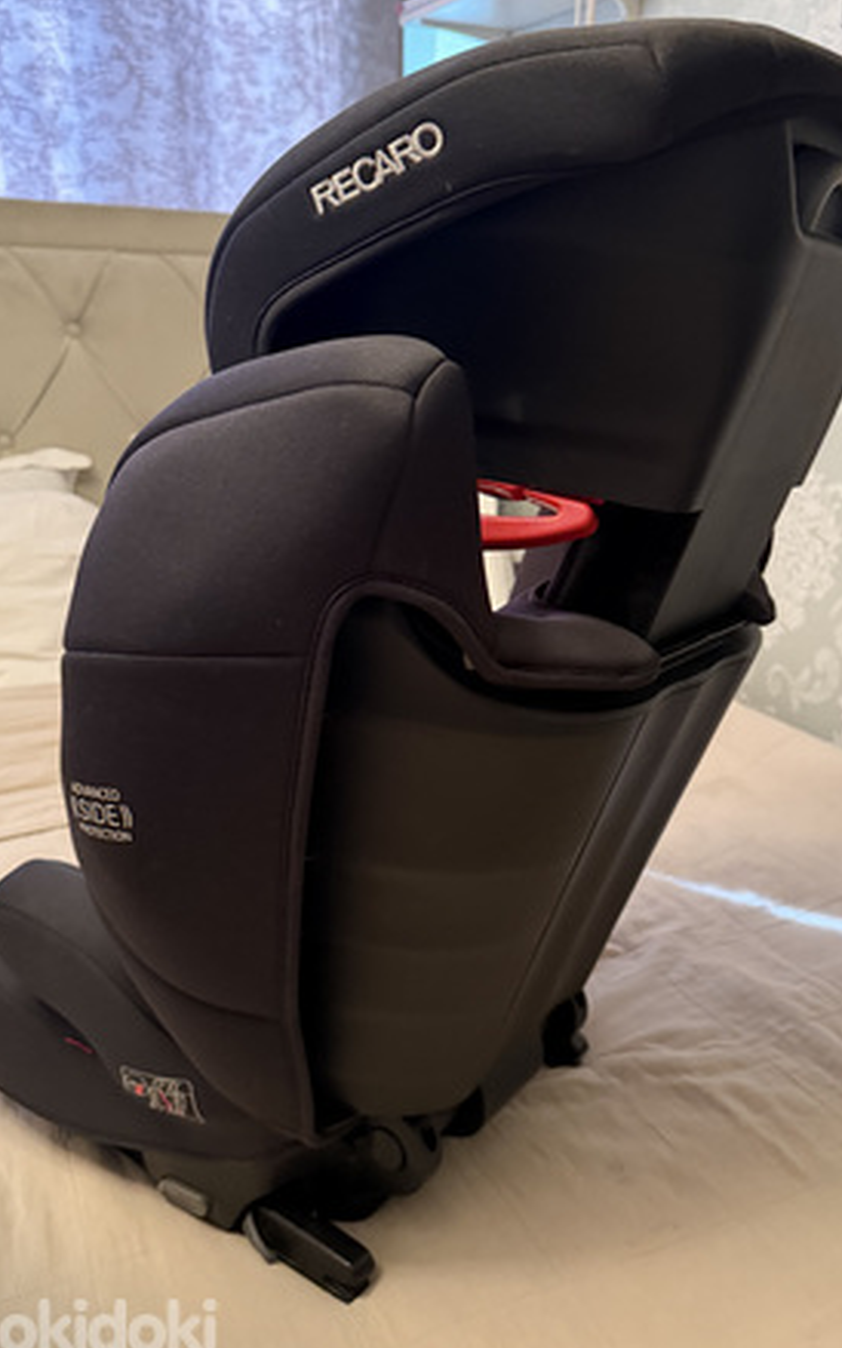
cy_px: 666
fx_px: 1066
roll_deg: -2.9
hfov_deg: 43.0
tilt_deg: -17.8
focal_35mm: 29
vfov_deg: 64.7
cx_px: 487
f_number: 1.78
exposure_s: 1/50
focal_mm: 6.76
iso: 800
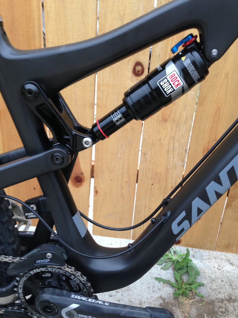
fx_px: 303
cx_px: 119
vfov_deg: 55.4
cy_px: 159
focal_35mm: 33
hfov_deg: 42.9
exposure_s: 1/20
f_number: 2.4
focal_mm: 4.12
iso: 160
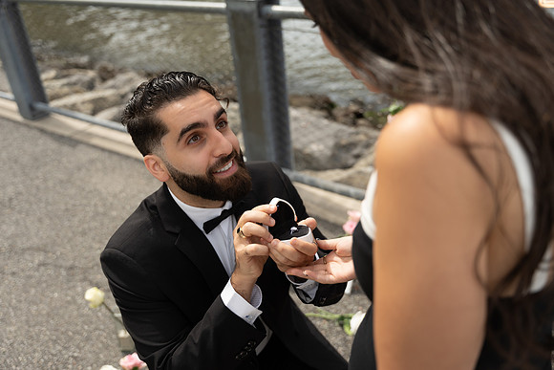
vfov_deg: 38.5
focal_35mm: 34
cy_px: 185
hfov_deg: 55.2
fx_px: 529
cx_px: 277
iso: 100
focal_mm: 34.4
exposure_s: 1/1250
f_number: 2.8
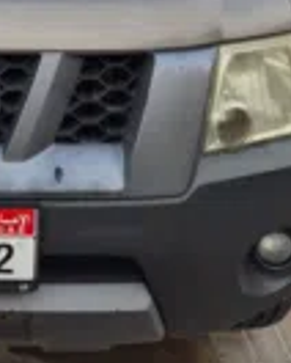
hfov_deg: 21.3
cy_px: -110
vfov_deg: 24.3
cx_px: -38
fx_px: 730
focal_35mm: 68
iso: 80
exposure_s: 1/180
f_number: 1.8
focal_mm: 5.4
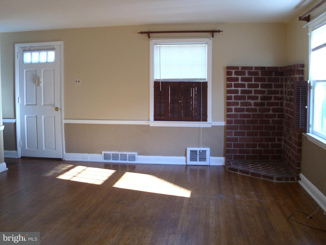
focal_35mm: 38
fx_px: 358
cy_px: 122
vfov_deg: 37.7
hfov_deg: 49.0
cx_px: 163
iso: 100
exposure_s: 1/60
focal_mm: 6.36
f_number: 3
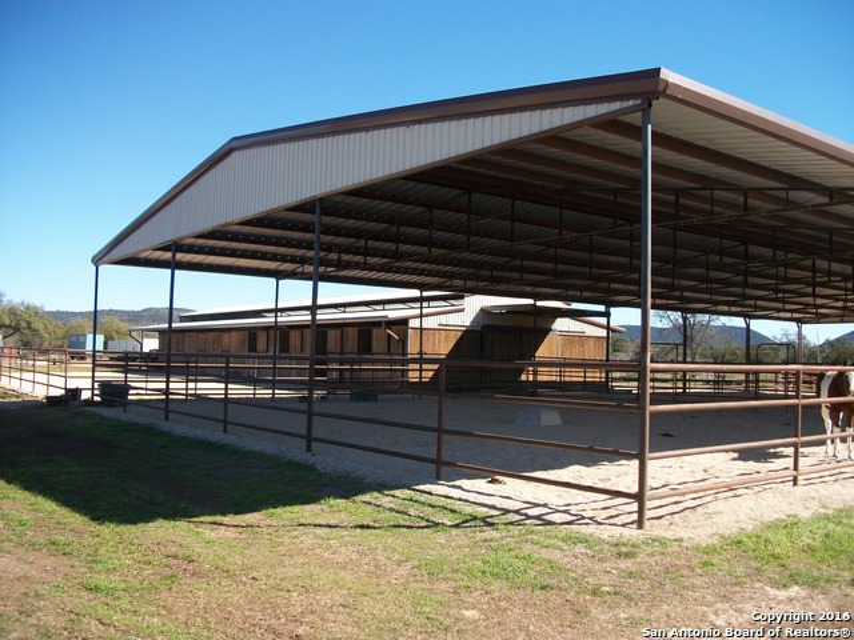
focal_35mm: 32
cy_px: 320
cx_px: 427
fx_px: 789
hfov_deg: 56.8
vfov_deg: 44.2
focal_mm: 5.7
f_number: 2.9
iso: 80
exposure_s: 1/640
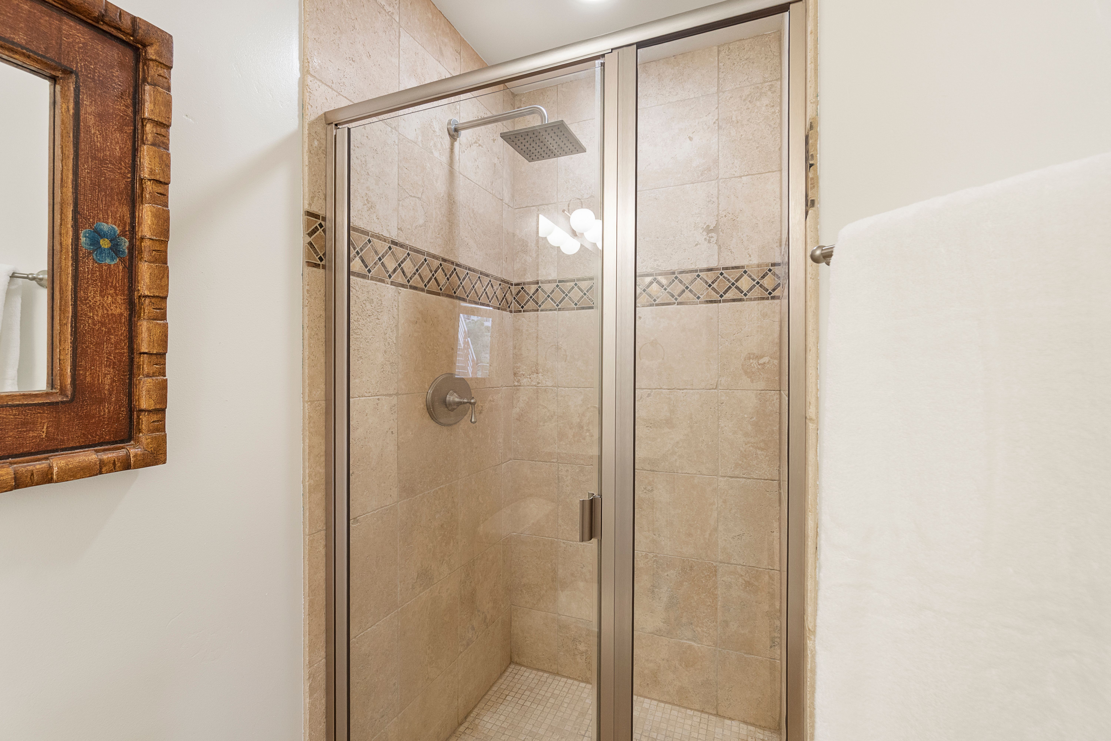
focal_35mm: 15
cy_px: 370
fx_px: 463
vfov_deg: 77.3
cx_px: 556
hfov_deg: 100.4
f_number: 8
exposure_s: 1/13
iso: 400
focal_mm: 10
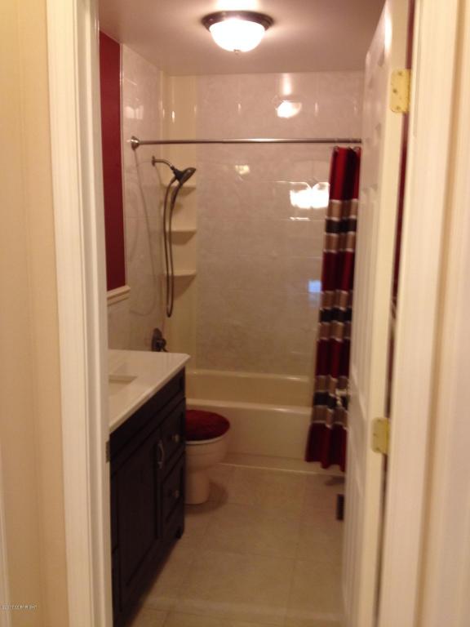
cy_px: 314
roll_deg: +0.5
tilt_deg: -11.6
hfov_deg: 40.7
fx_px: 634
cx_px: 235
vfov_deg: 52.6
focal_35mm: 35
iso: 100
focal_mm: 4.28
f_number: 2.4
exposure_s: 1/20
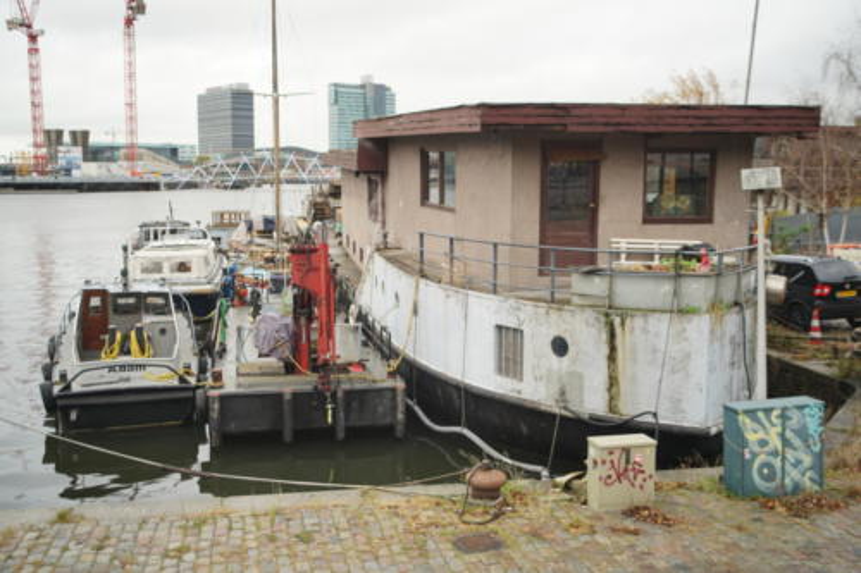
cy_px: 286
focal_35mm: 35
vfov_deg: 37.8
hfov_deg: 54.5
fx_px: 837
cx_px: 430
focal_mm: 35
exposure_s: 1/60
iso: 125
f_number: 3.2
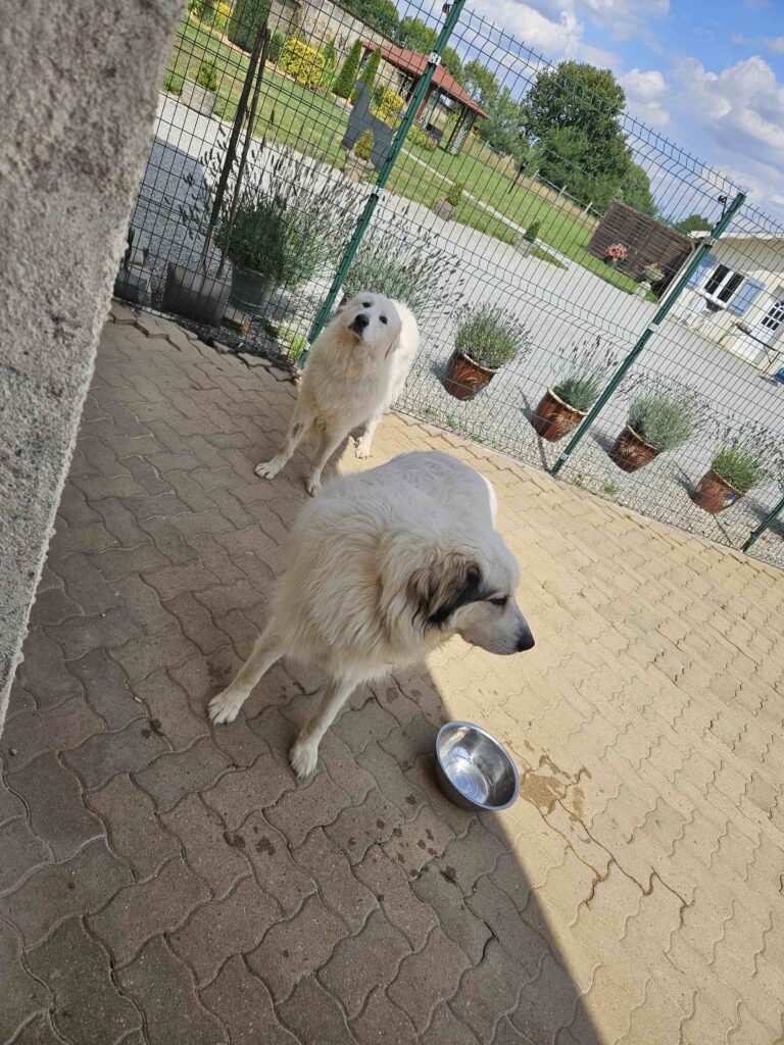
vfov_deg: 73.9
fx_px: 695
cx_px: 392
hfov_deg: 58.9
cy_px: 522
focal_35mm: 23
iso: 32
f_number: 1.8
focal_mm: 5.4
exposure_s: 1/3999
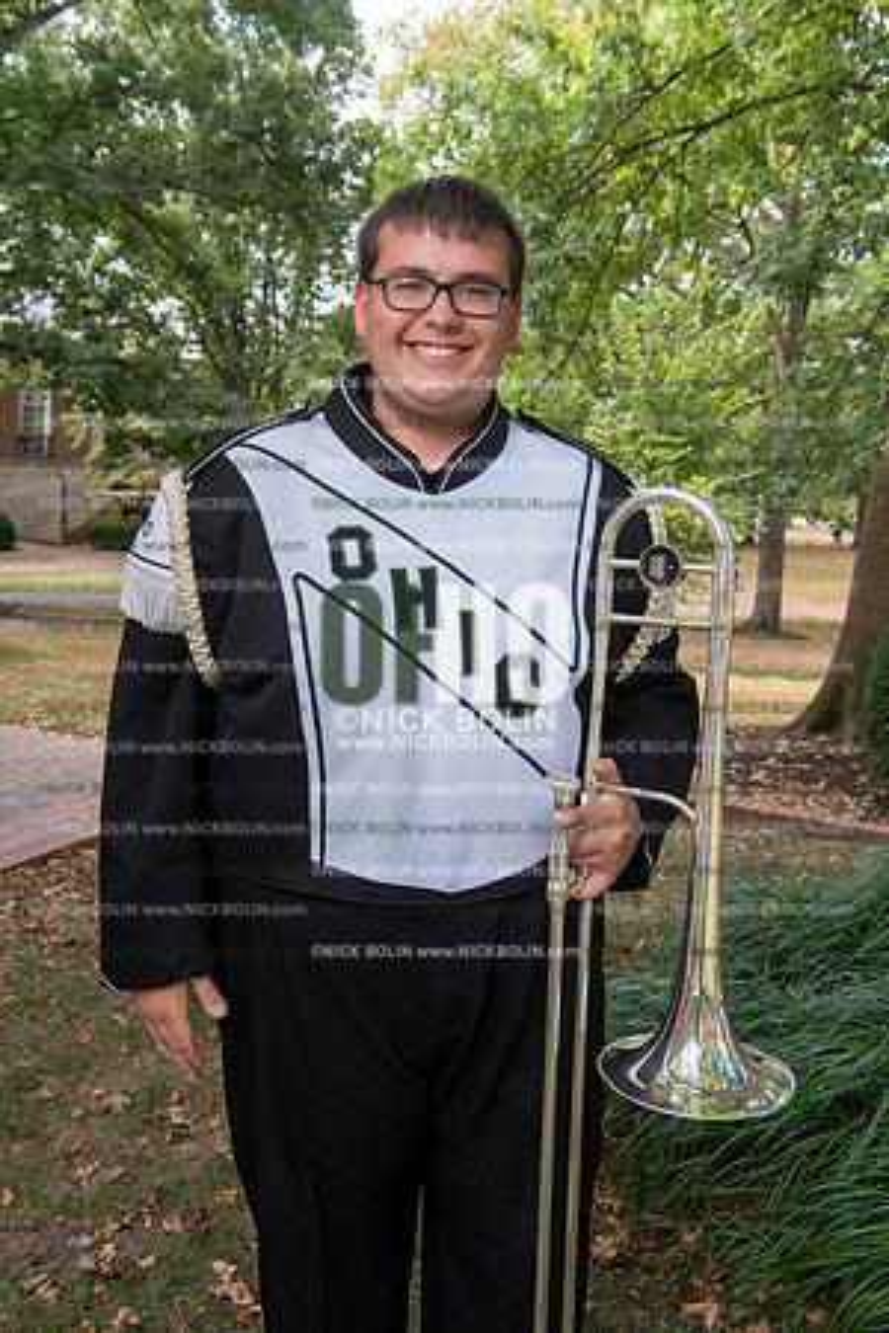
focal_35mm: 38
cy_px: 666
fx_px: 1407
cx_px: 444
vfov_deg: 50.7
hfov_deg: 35.1
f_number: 8
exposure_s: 1/100
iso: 500
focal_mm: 38
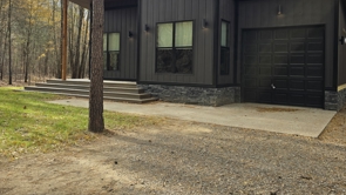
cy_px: 70
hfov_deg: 58.0
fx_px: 312
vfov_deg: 34.4
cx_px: 167
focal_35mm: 34
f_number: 1.7
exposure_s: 1/385
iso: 12
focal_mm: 6.3
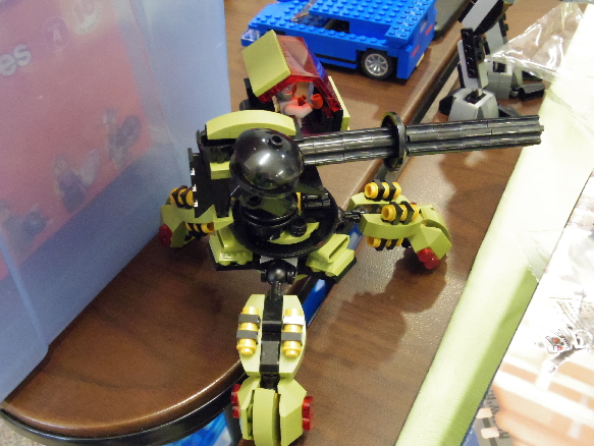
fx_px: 618
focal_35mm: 36
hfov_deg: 51.3
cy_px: 220
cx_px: 305
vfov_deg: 39.7
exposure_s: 1/60
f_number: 4.5
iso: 2500
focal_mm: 6.4
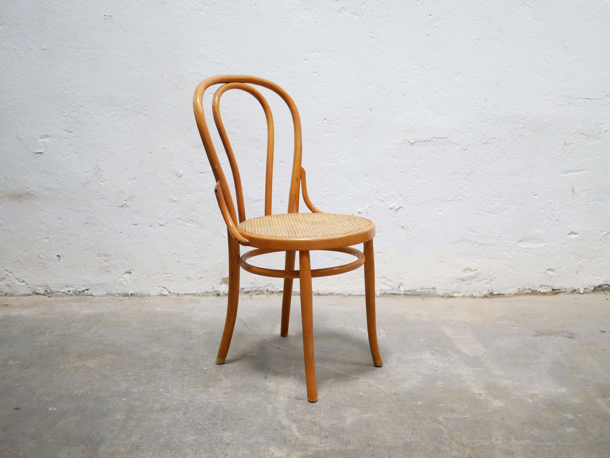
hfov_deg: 46.8
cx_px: 305
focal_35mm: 40
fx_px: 705
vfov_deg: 36.0
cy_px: 229
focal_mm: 20
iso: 500
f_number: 1.7
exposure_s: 1/60
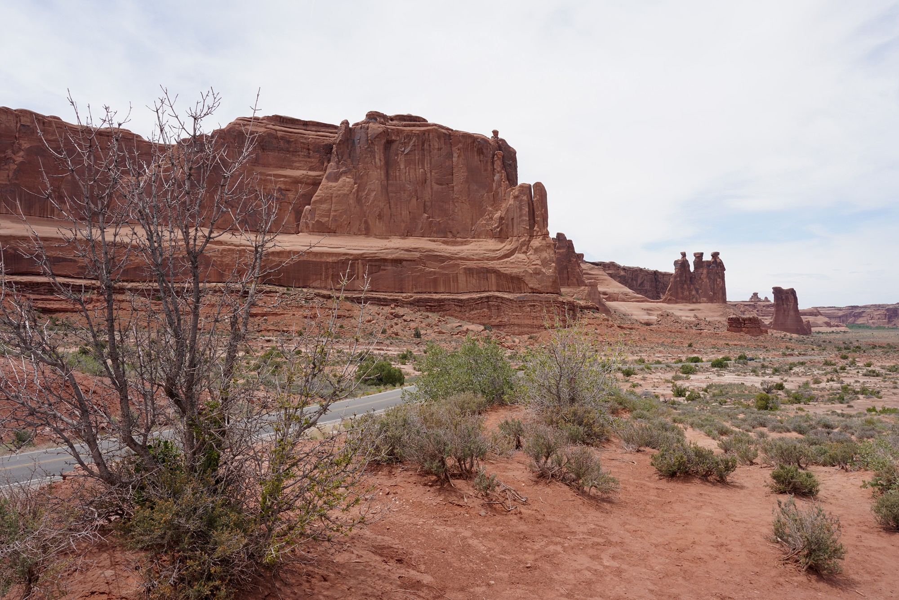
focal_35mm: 28
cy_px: 300
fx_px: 699
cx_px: 450
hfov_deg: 65.5
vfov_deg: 46.4
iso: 100
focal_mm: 28
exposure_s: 1/100
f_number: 13
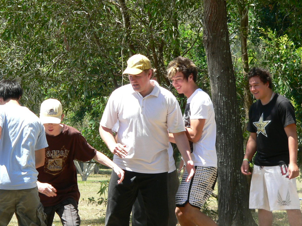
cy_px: 119
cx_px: 151
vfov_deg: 7.2
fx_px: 1797
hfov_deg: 9.6
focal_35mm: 206
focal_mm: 22.7
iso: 80
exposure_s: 1/320
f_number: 2.8
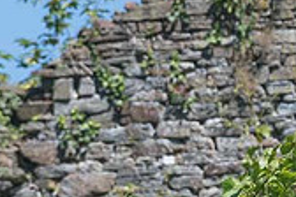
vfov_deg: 1.7
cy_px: 151
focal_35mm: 833
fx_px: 6849
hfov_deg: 2.5
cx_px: 573
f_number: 8
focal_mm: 200
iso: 200
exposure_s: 1/400
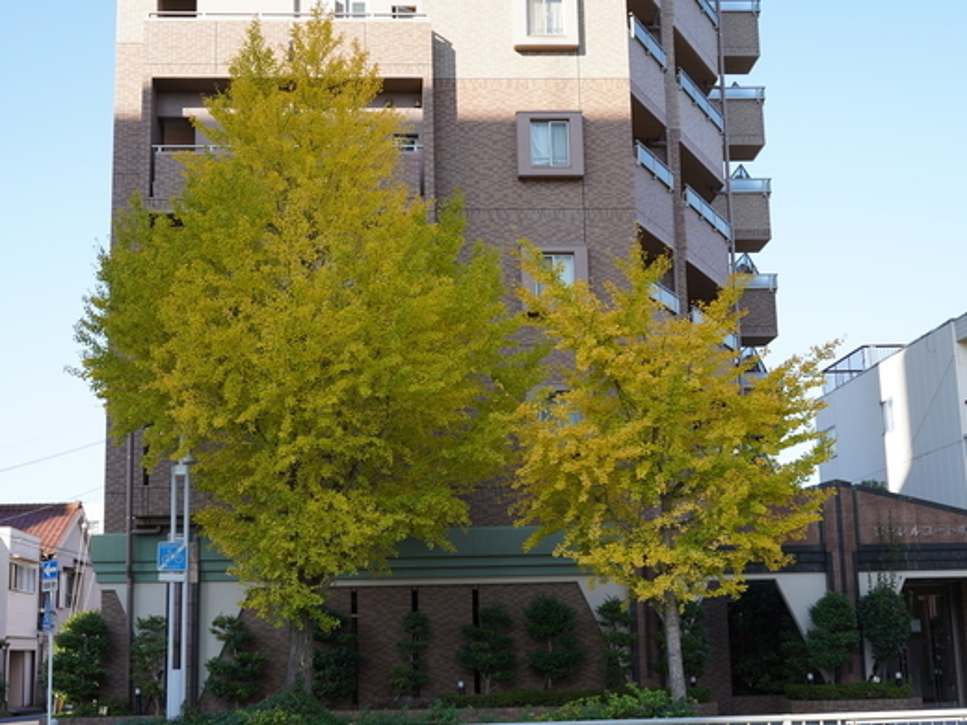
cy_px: 362
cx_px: 450
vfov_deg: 28.6
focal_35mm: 51
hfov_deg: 37.5
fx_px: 1425
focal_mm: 46
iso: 100
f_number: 8
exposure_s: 1/100
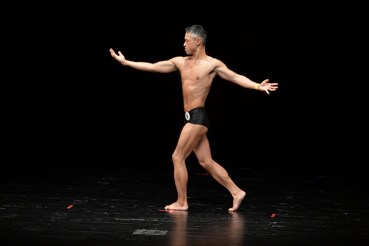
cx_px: 184
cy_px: 123
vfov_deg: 5.1
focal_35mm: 270
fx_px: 2766
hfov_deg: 7.6
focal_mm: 180
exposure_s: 1/400
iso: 3200
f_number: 5.6
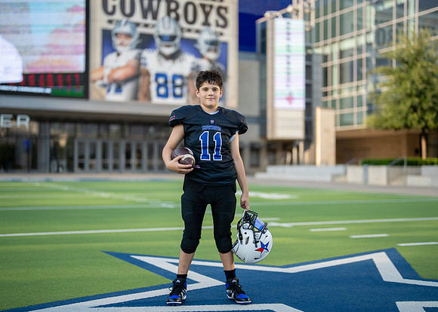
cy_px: 159
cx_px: 224
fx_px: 677
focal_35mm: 54
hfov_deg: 35.9
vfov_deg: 26.0
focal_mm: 50
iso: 100
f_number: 1.2
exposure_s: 1/2500
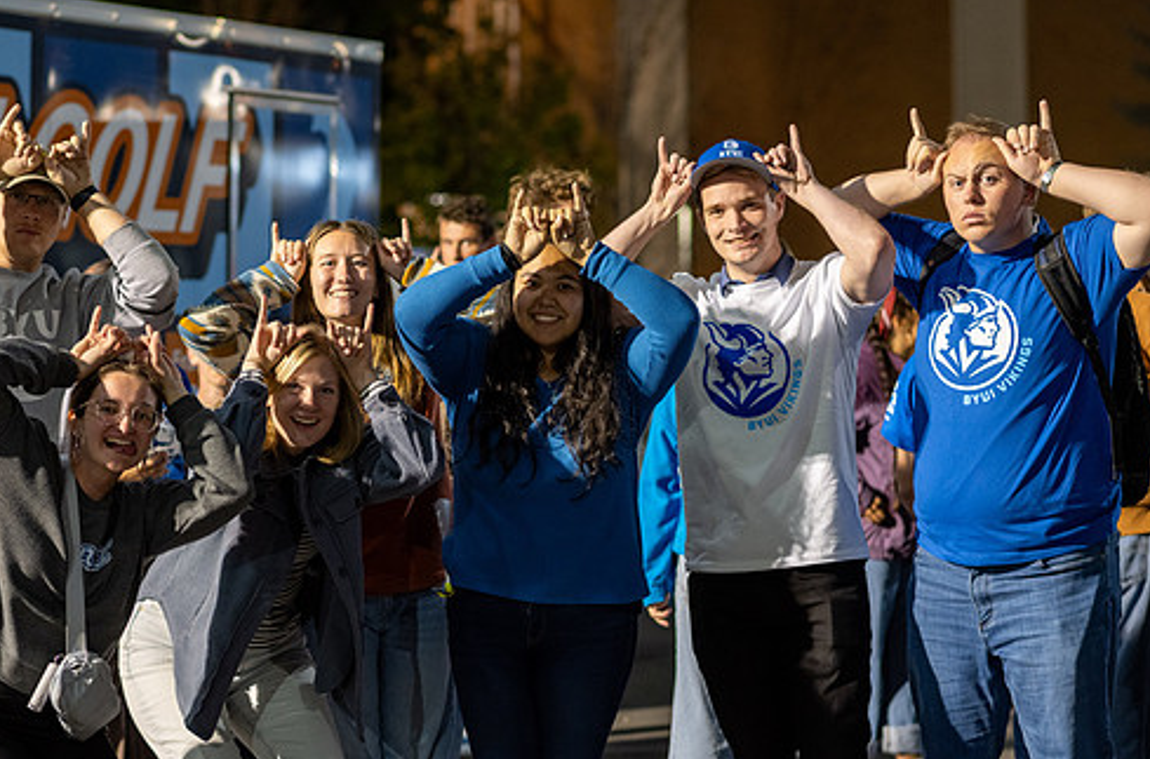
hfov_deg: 19.5
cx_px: 549
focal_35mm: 105
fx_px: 3344
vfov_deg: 13.0
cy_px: 381
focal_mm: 85
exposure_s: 1/100
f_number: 3.2
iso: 1250
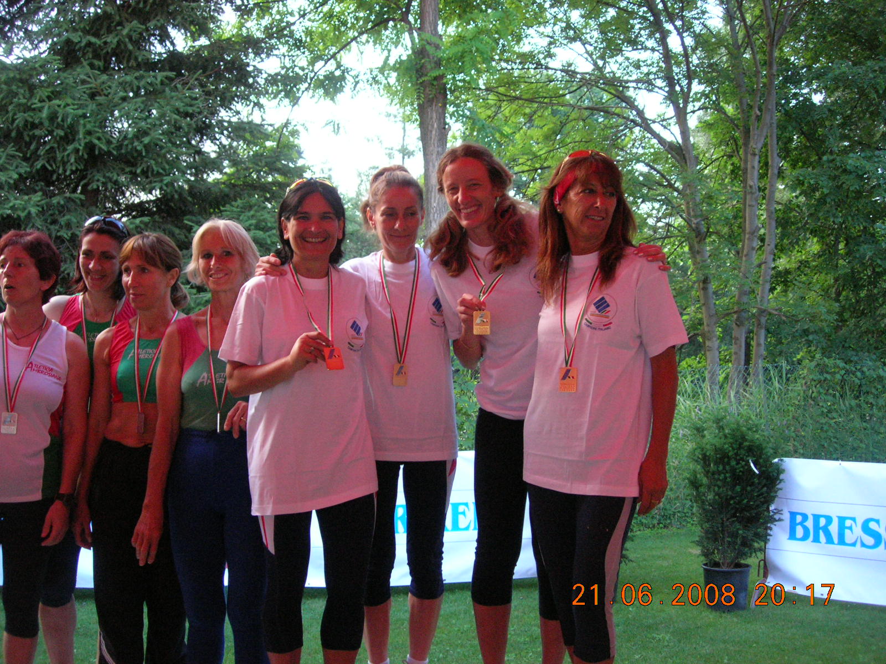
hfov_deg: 49.0
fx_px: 973
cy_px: 332
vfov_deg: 37.7
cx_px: 443
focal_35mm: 38
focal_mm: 7.8
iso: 400
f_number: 2.8
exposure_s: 1/62.6
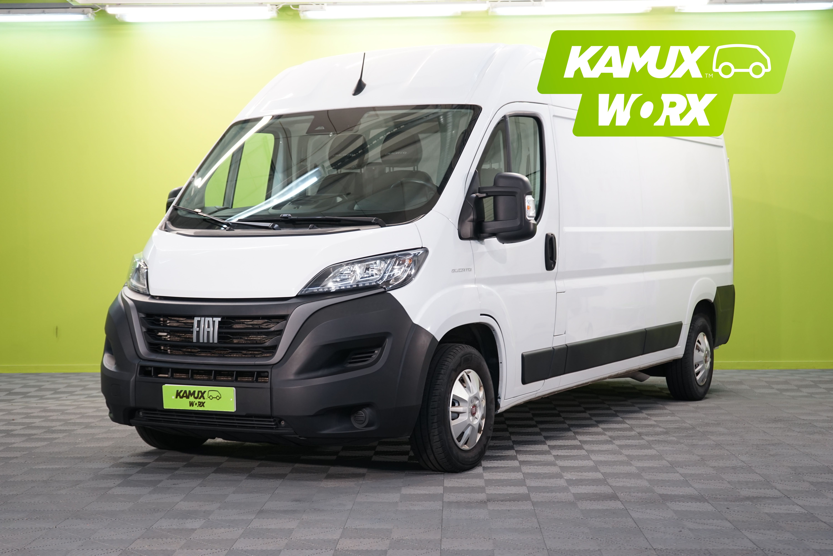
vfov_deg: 24.6
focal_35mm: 55
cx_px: 416
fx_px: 1273
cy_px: 278
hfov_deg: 36.2
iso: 500
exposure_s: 1/25
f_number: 5.6
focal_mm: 55
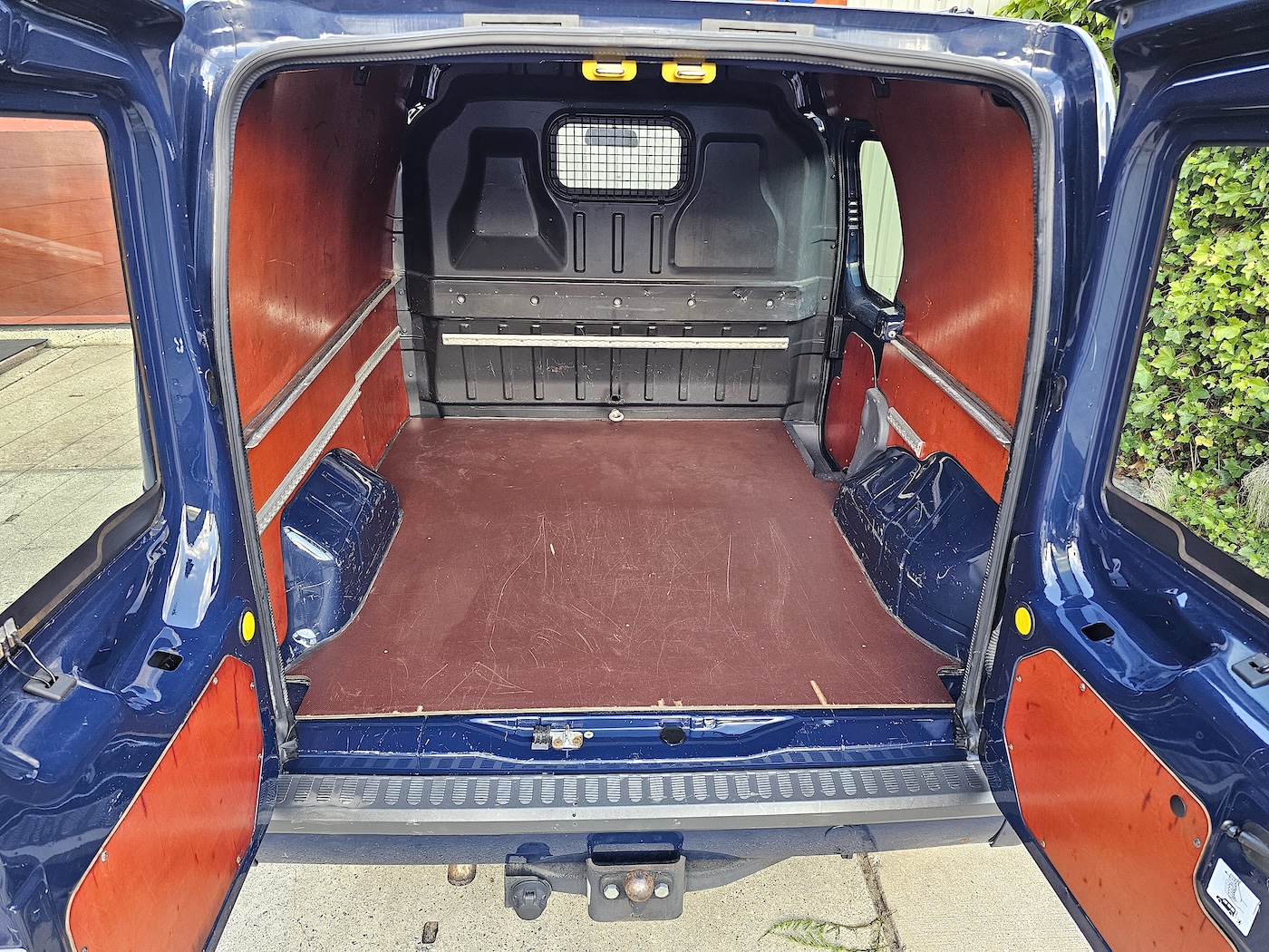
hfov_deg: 73.9
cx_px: 634
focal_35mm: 23
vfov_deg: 58.9
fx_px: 843
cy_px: 476
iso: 200
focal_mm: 6.3
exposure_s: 1/120
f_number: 1.7
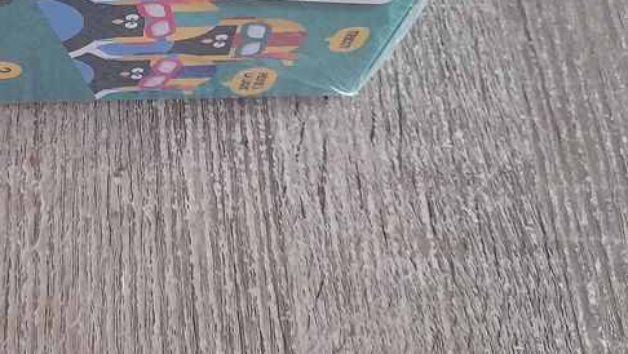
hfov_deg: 35.4
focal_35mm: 56
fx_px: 933
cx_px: 87
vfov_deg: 20.9
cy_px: 16
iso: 250
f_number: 2
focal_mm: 4.6
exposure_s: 1/33
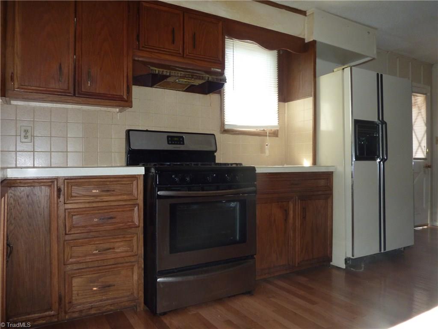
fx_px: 316
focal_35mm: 25
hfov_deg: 69.4
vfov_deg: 54.9
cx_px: 219
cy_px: 164
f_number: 4
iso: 250
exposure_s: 1/30
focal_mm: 4.1
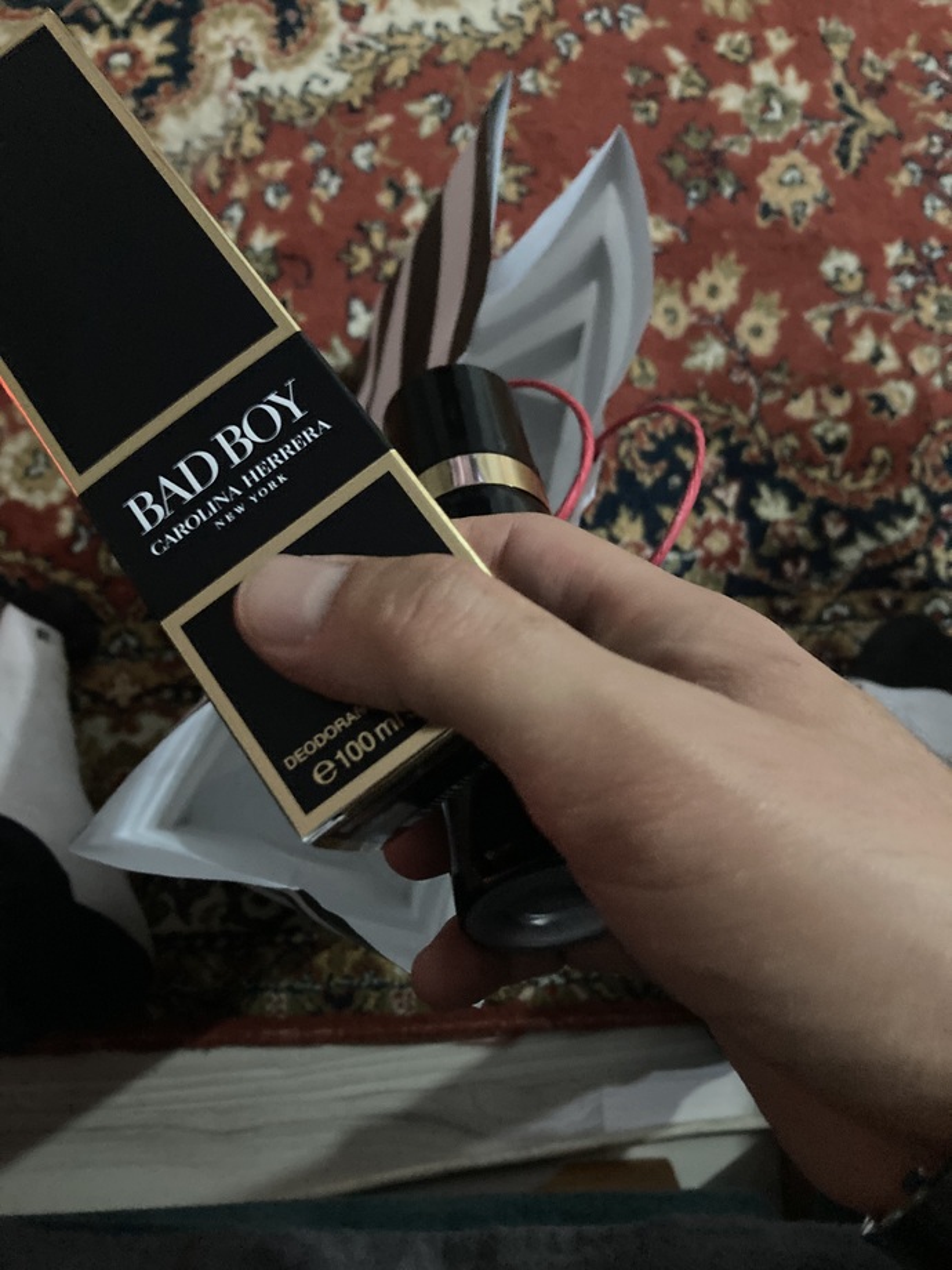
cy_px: 635
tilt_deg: -80.5
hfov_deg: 49.7
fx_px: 1027
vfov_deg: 63.4
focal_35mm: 28
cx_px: 476
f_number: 1.8
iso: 640
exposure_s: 1/17
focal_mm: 3.99
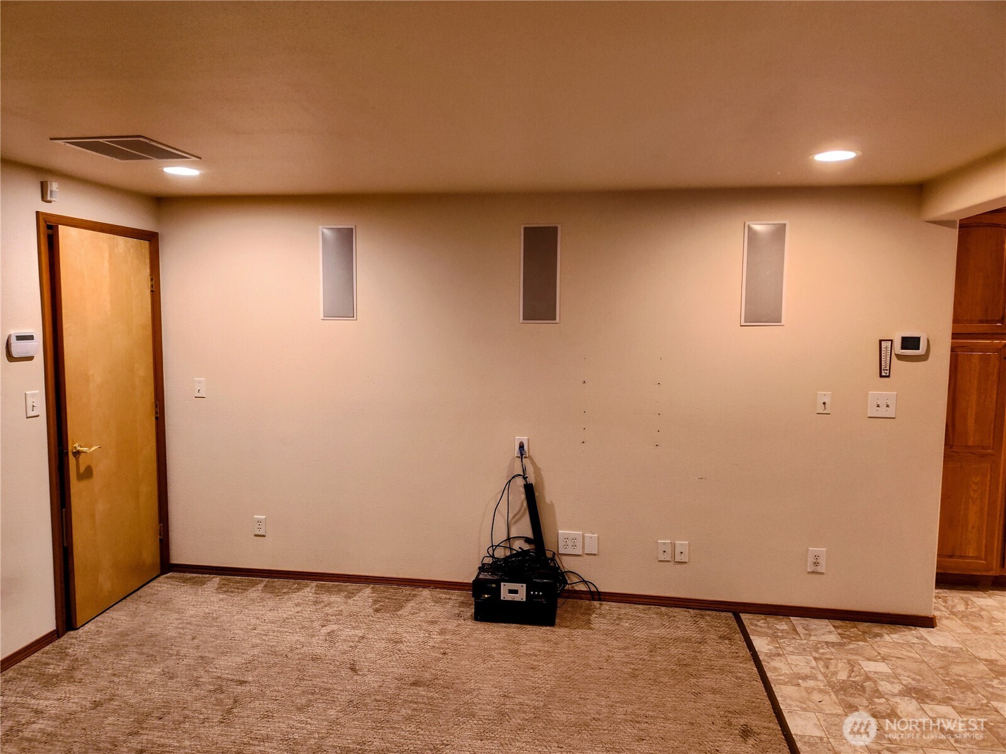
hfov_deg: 73.9
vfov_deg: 58.9
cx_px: 503
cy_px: 377
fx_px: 668
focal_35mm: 23
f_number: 1.8
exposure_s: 1/60
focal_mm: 5.56
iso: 981
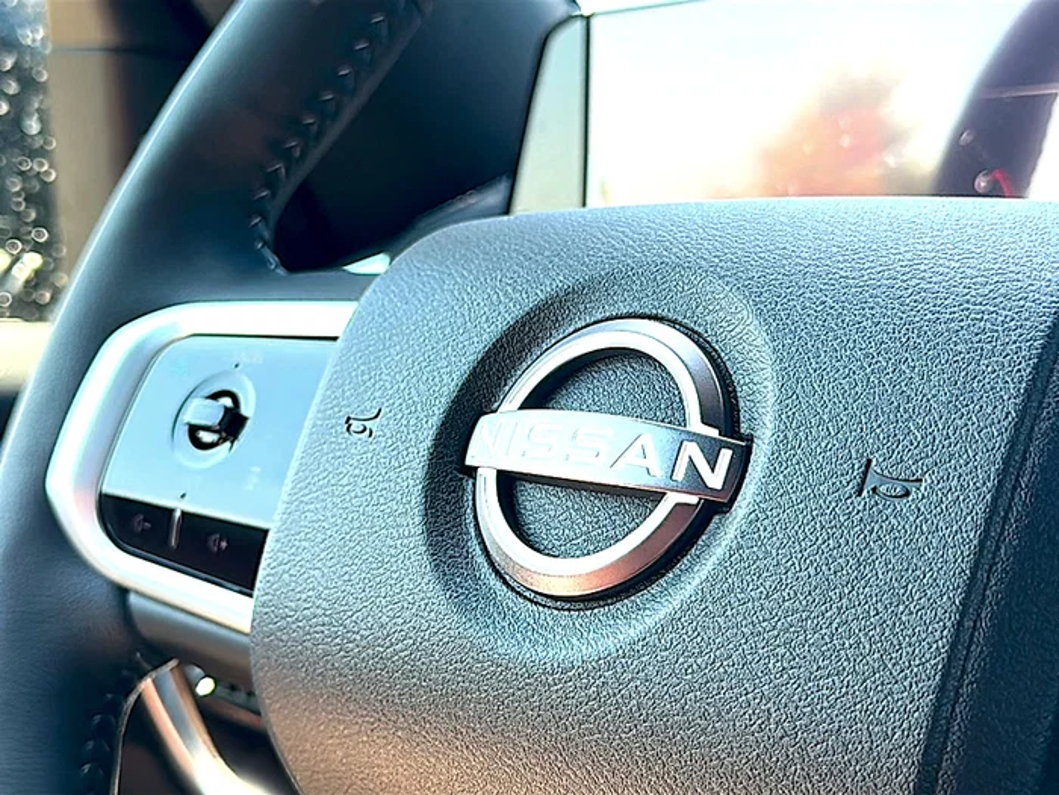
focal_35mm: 44
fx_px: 1346
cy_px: 398
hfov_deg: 42.9
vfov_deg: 32.9
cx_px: 530
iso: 64
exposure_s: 1/216
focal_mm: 6.86
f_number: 1.78
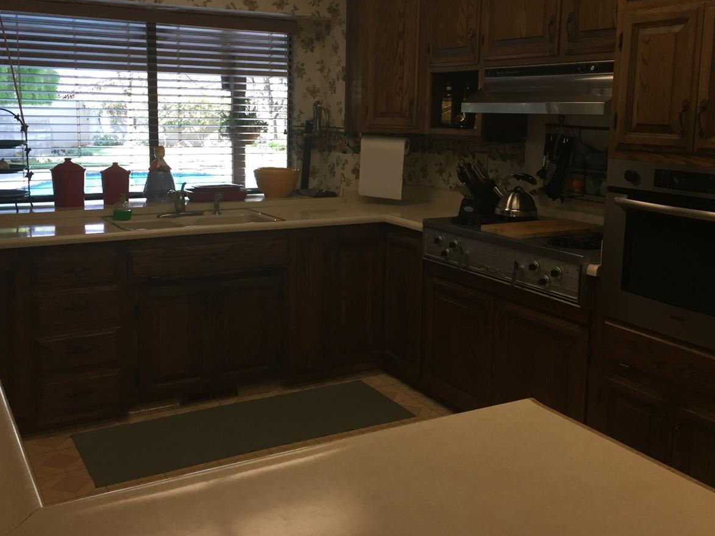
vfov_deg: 38.5
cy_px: 209
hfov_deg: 50.2
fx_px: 764
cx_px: 350
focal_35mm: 37
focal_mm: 4.15
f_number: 2.2
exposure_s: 1/40
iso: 32
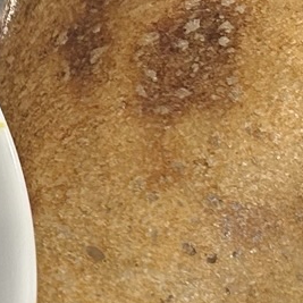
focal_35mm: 172
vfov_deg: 10.2
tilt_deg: -52.0
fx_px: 1703
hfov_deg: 9.8
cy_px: 179
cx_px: -170
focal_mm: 5.7
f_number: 1.5
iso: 125
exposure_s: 1/50
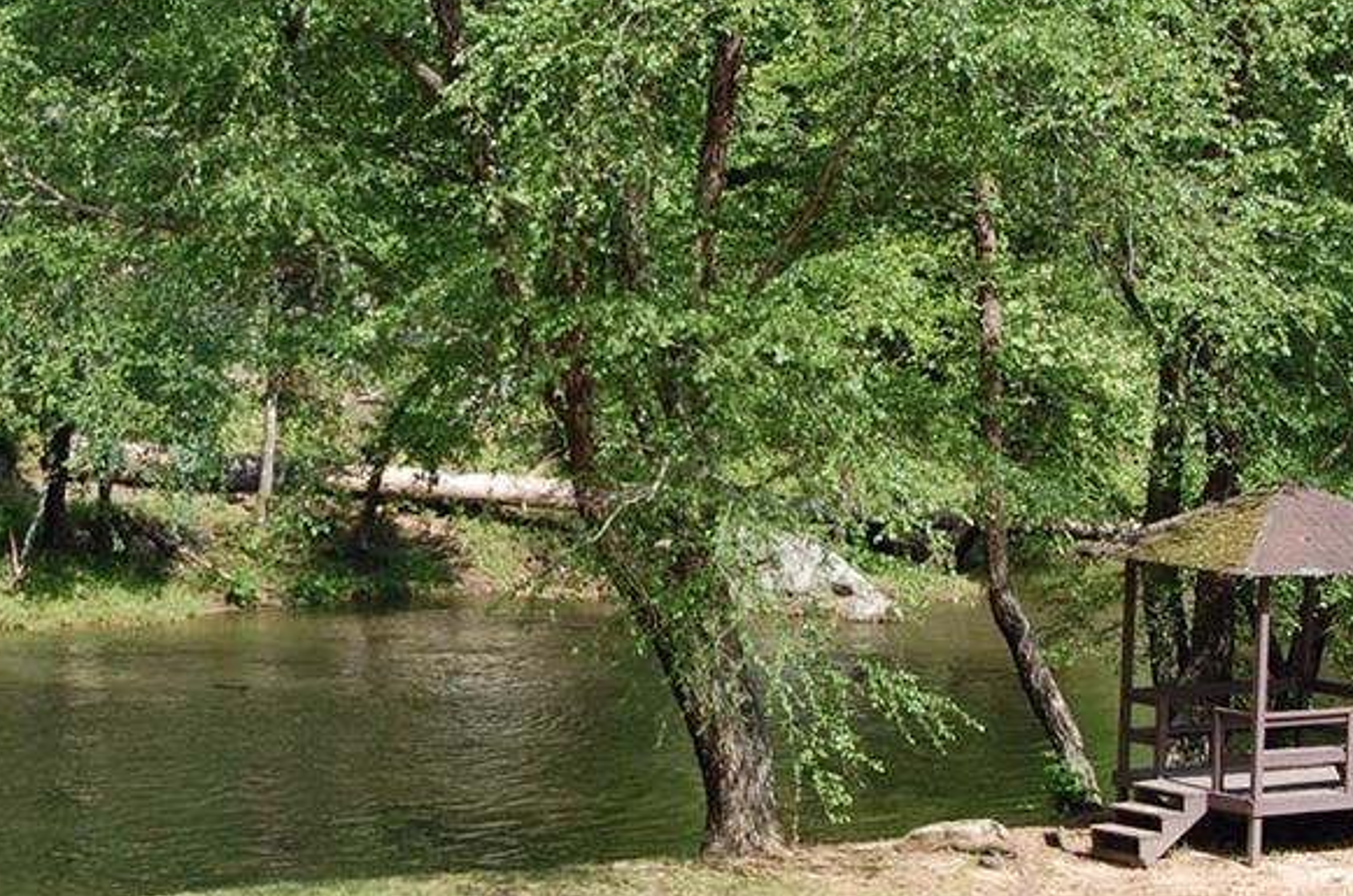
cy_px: 498
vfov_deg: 11.5
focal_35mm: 119
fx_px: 4459
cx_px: 447
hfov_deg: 17.2
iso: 200
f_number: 7.1
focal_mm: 45
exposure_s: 1/200
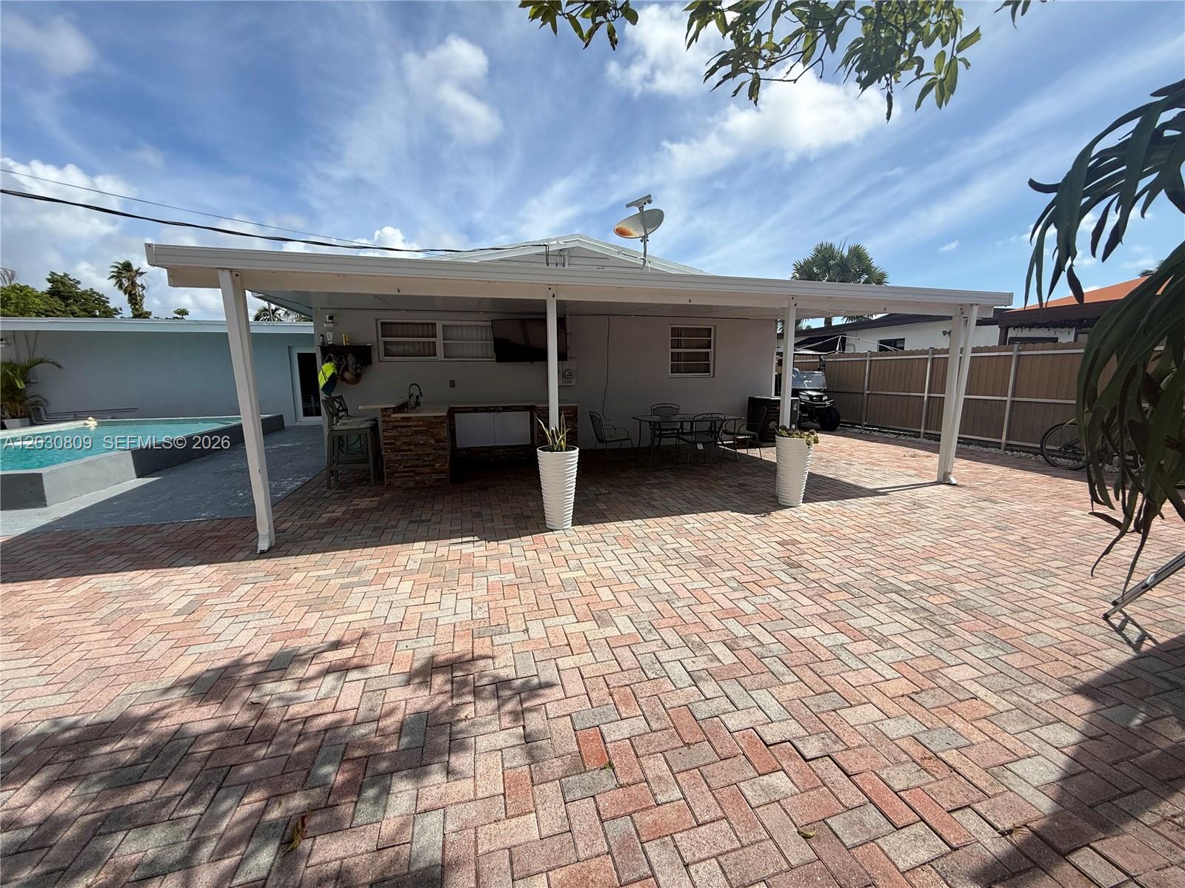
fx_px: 479
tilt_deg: -7.1
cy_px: 444
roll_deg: +0.4
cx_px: 592
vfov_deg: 85.7
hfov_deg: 102.1
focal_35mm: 14
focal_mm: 2.22
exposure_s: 1/1848
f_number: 2.2
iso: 50
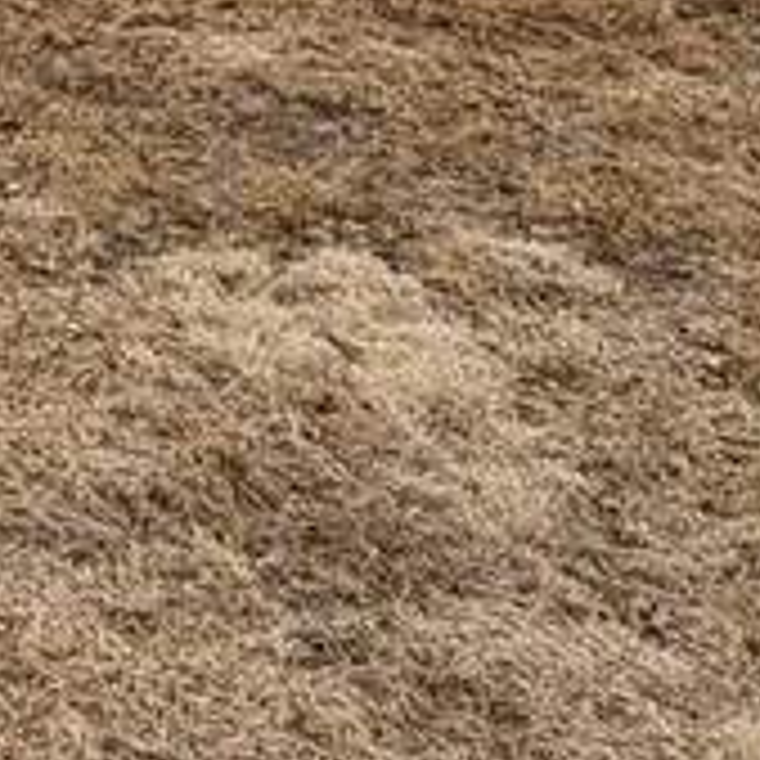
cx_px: -980
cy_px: -562
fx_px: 2335
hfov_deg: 13.9
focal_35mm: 94
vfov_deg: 16.0
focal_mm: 2.22
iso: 25
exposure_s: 1/770
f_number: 2.2
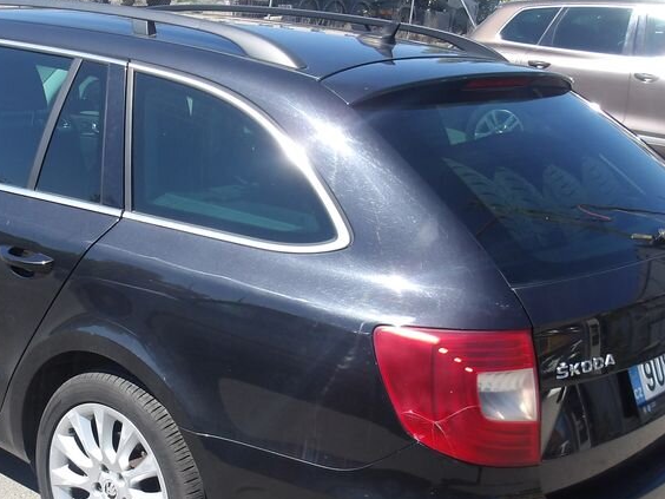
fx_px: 941
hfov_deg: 38.2
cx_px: 193
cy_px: 317
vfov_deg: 29.5
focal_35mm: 49
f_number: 3
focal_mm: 4.9
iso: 100
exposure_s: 1/763
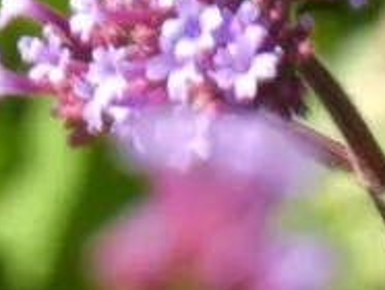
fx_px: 24589
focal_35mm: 2208
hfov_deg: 0.9
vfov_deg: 0.7
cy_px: 70
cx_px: -17
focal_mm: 115
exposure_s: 1/100
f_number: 5.6
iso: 125
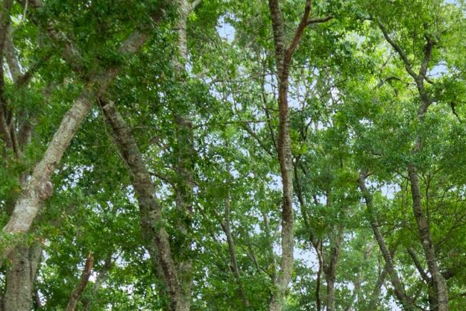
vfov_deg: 16.8
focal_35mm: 72
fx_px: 932
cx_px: 575
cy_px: 496
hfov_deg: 25.0
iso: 100
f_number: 4.5
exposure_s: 1/30
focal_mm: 10
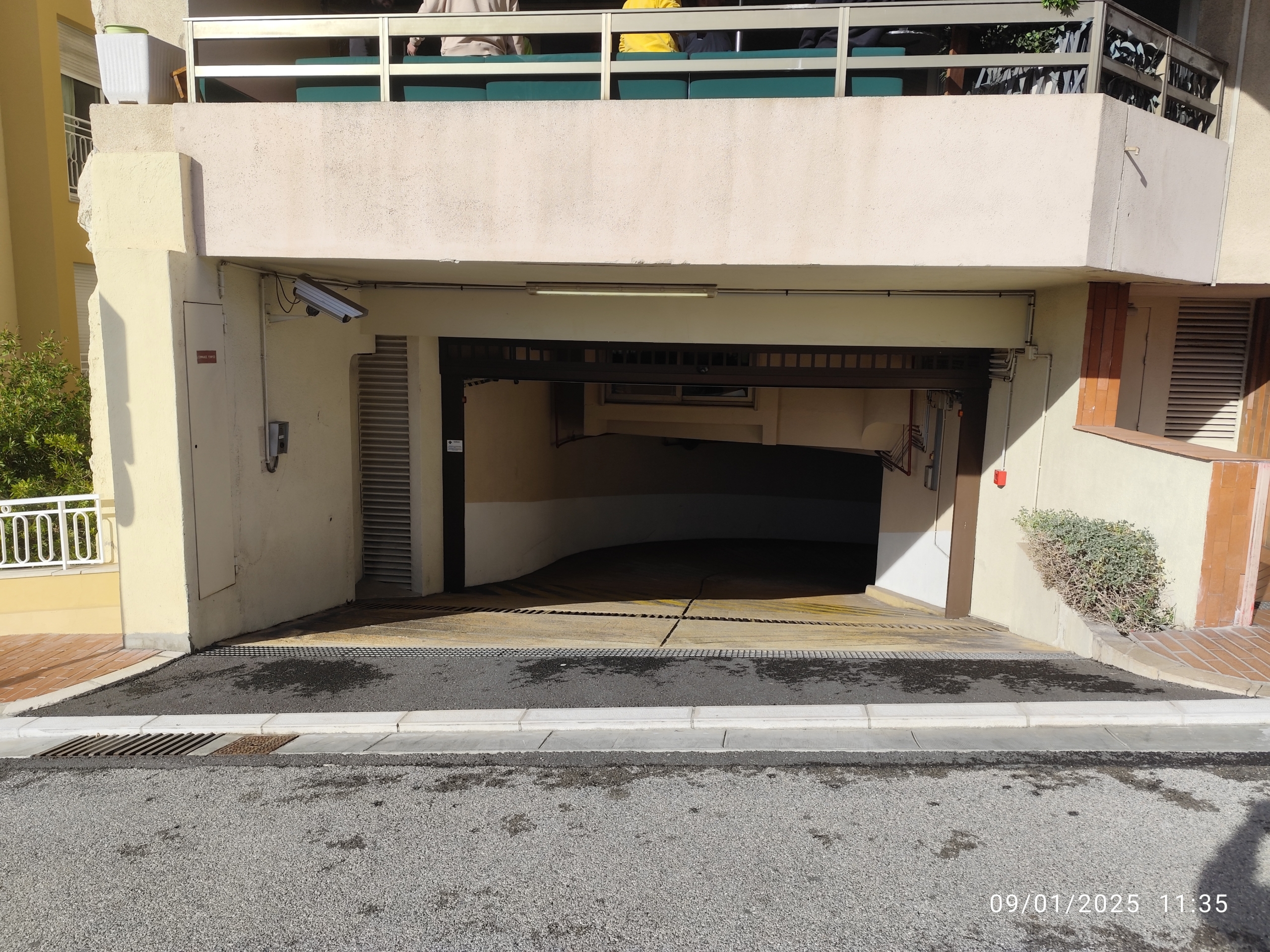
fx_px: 844
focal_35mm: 23
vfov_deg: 58.9
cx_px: 635
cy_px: 476
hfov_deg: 73.9
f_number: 1.65
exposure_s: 1/1263
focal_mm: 6.19
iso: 50
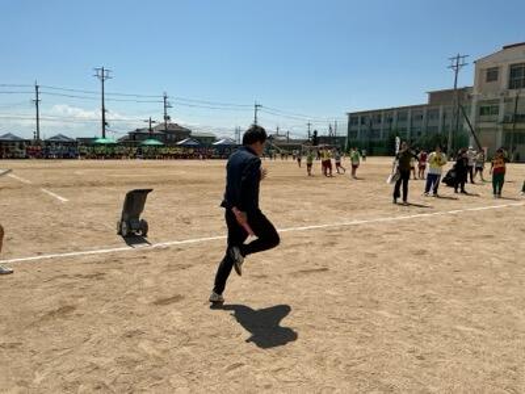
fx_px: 440
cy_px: 197
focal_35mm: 29
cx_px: 262
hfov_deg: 61.7
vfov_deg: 48.2
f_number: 1.8
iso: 25
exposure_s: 1/4405
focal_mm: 3
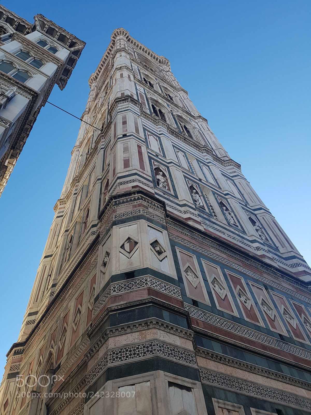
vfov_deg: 67.3
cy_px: 208
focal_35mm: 26
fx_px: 311
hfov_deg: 53.1
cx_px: 156
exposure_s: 1/1240
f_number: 1.7
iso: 50
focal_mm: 4.2
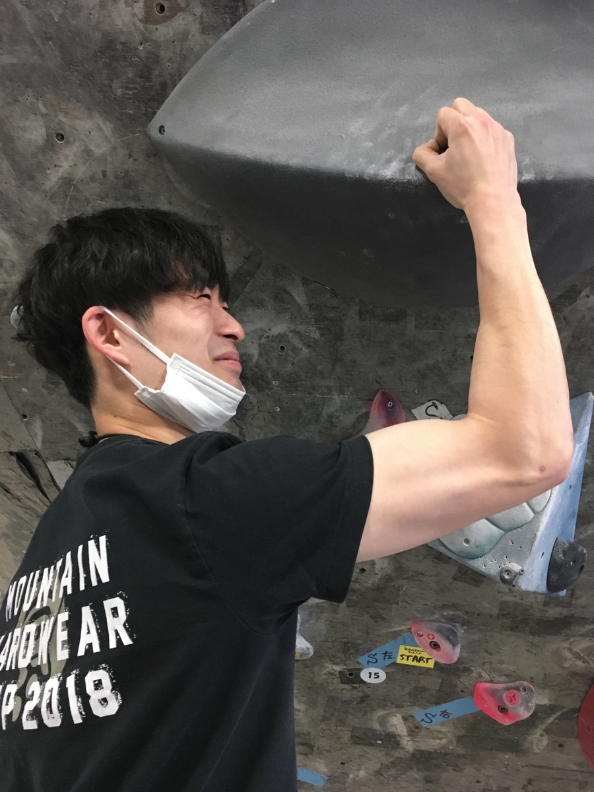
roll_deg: -3.3
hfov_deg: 48.2
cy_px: 396
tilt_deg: +6.5
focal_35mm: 29
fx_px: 664
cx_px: 297
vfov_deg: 61.7
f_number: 2.2
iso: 200
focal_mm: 4.15
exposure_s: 1/24
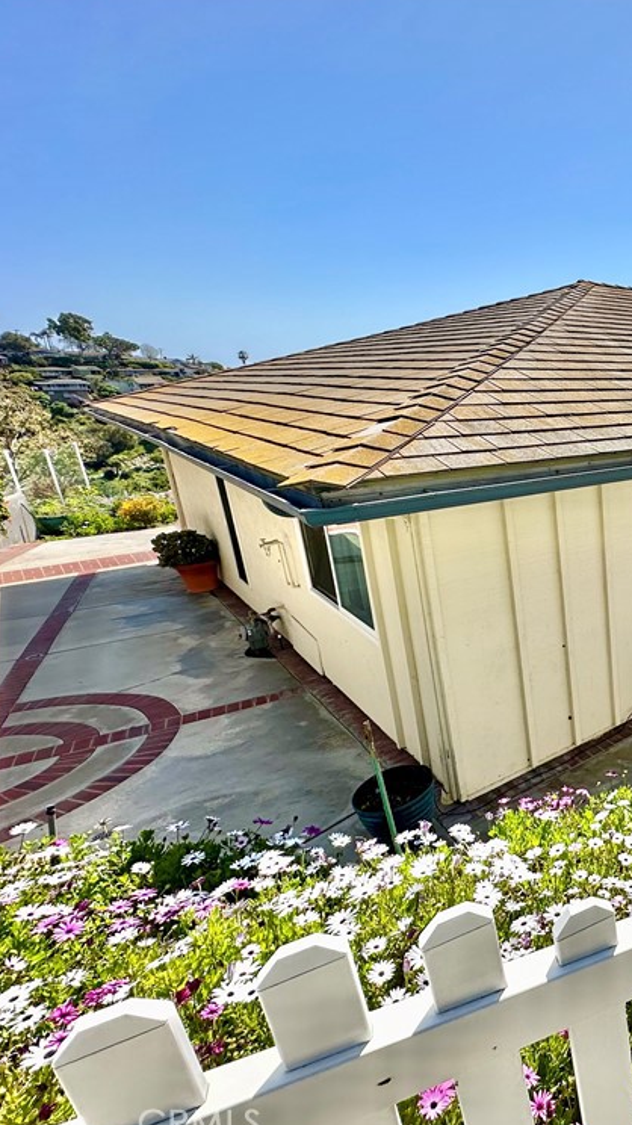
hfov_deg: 40.1
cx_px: 738
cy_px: 564
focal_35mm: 21
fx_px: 626
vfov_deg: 83.9
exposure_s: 1/1715
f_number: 2.2
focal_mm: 2.22
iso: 40
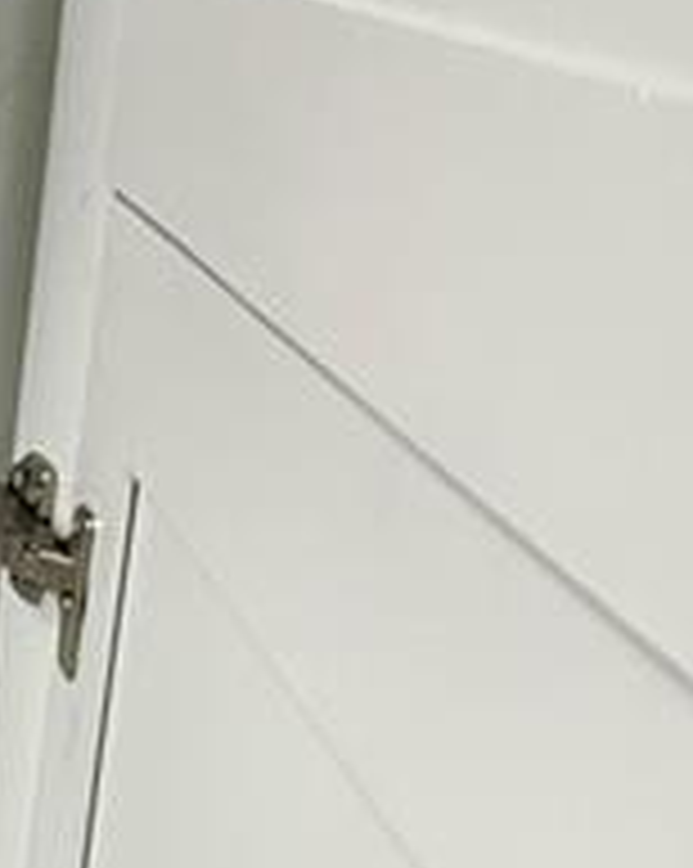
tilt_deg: -18.7
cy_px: 616
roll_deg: +0.6
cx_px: -482
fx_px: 2183
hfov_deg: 15.8
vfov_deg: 22.4
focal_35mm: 85
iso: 250
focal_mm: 2.22
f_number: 2.2
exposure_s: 1/120
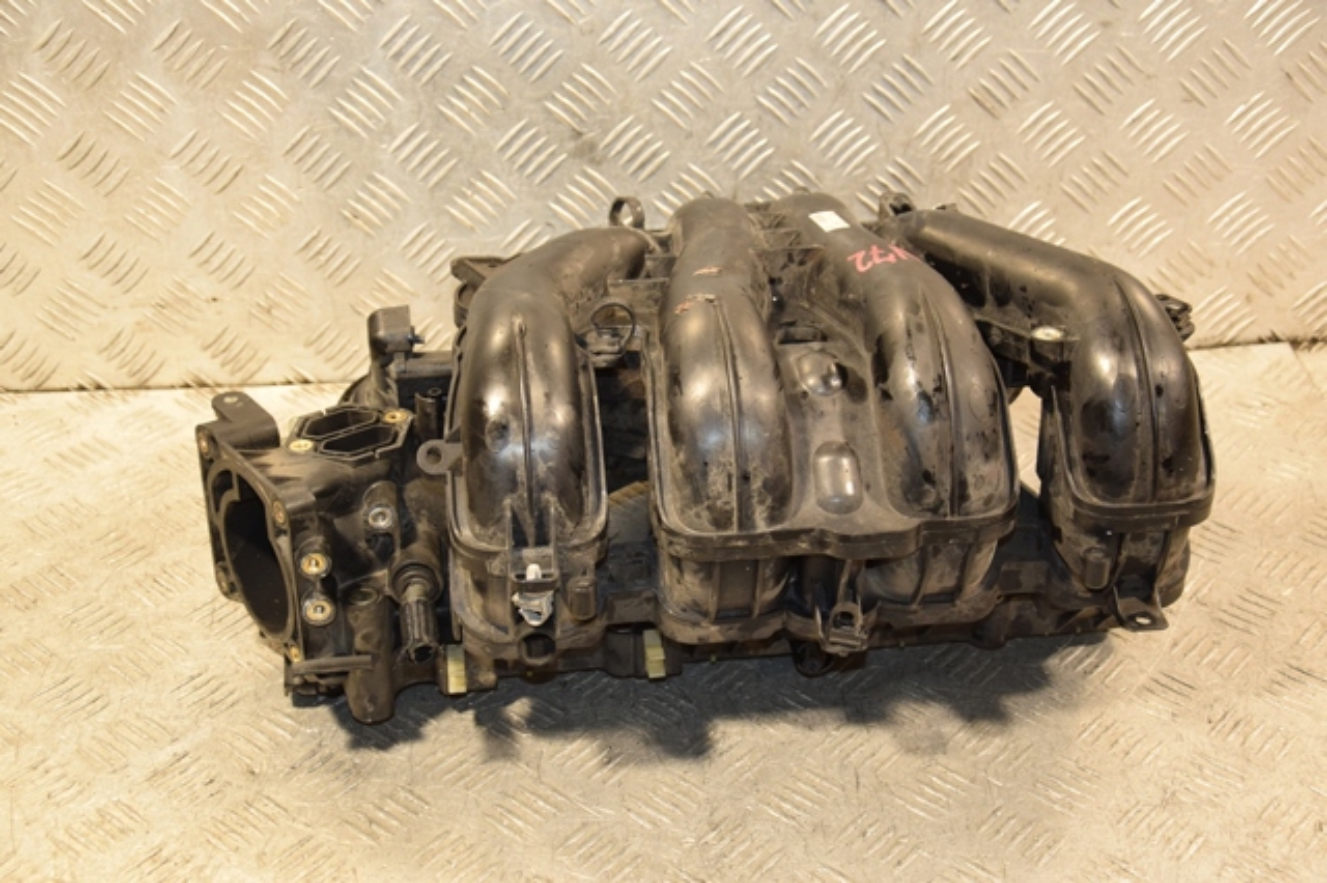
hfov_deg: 37.9
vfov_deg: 25.7
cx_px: 664
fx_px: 1934
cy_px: 442
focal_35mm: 52
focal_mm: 35
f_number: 5
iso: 800
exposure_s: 1/80
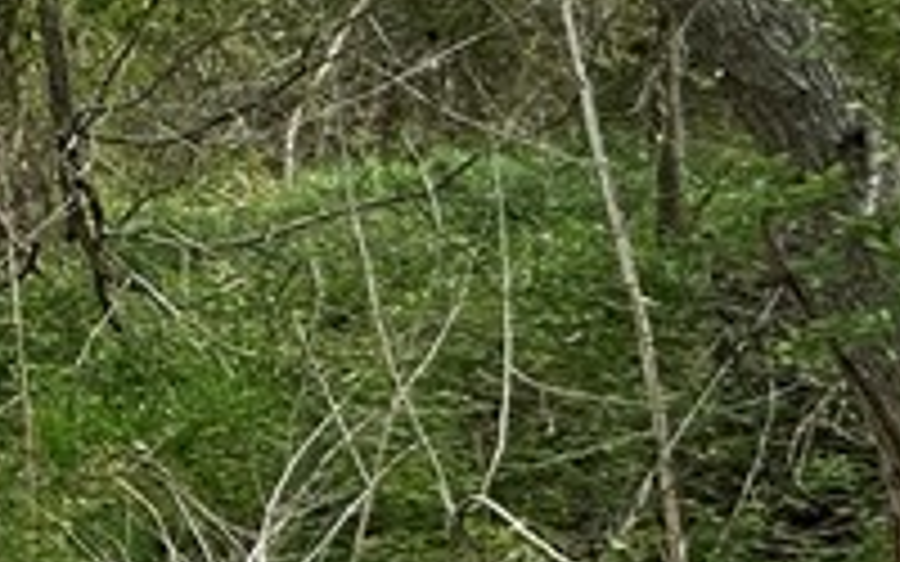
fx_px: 1864
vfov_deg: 16.9
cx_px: -1120
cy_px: 58
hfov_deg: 16.3
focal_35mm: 76
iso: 40
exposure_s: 1/1887
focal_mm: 2.22
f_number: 2.2
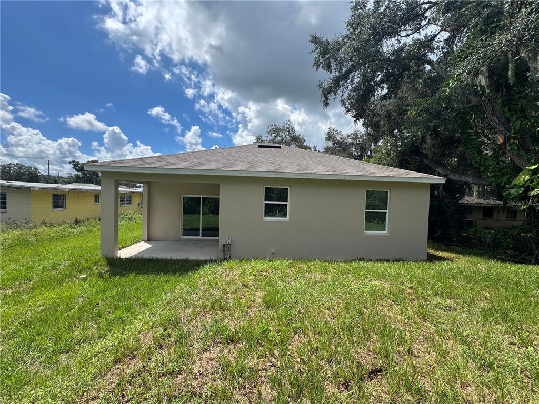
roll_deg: -1.6
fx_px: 218
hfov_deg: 102.1
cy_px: 202
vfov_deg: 85.7
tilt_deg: -2.4
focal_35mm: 14
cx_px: 270
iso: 50
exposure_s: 1/1637
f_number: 2.2
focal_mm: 2.22
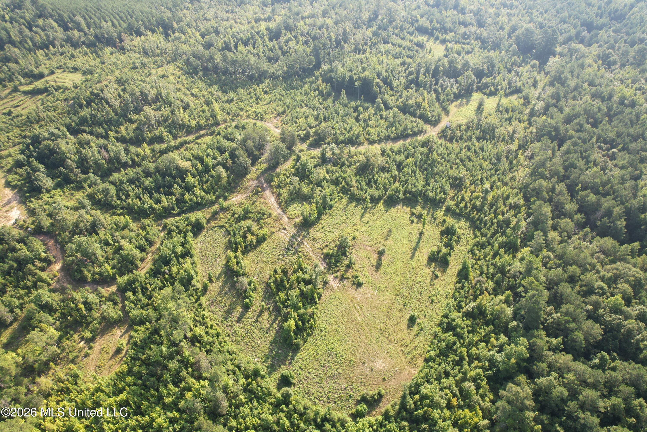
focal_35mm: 22
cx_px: 324
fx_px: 395
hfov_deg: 78.6
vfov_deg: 57.2
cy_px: 216
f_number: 2.8
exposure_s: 1/320
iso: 110
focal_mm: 8.38
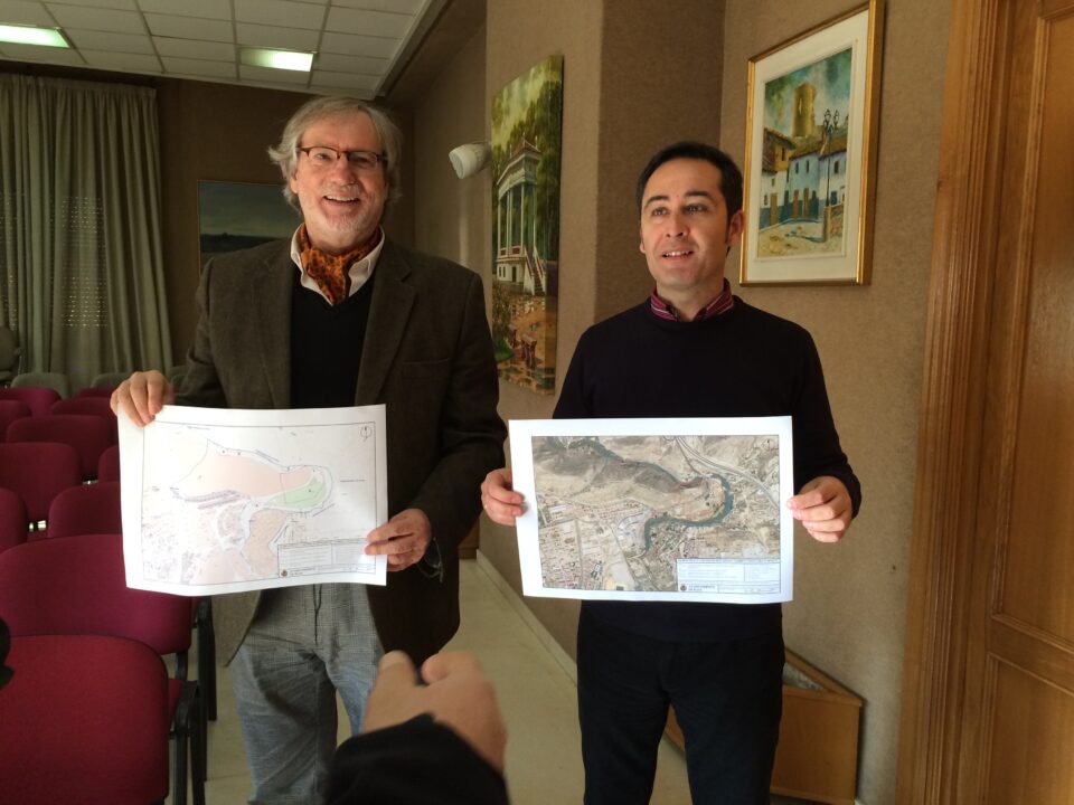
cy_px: 402
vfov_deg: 46.8
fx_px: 931
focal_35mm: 30
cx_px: 537
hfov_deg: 60.0
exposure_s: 1/30
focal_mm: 4.12
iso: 50
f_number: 2.2
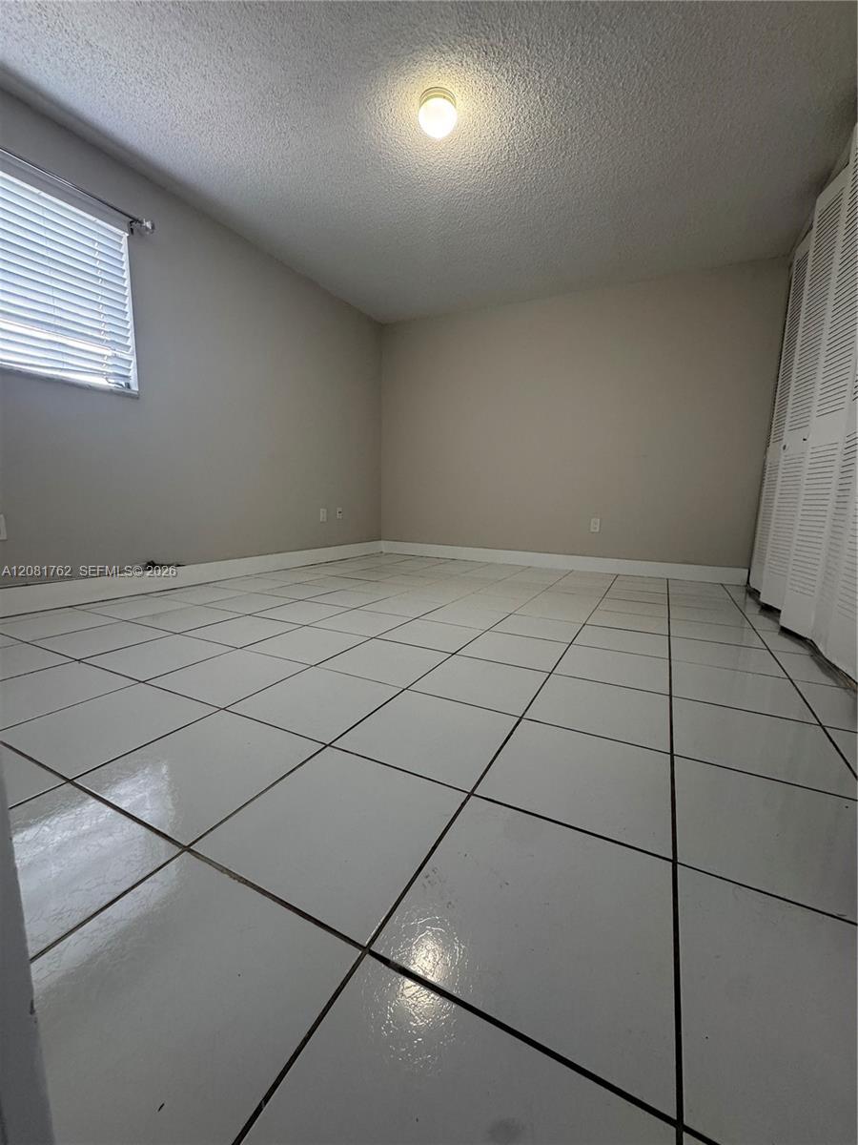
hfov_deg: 85.7
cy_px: 572
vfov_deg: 102.1
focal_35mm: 14
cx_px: 429
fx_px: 463
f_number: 2.2
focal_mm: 2.22
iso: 250
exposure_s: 1/60
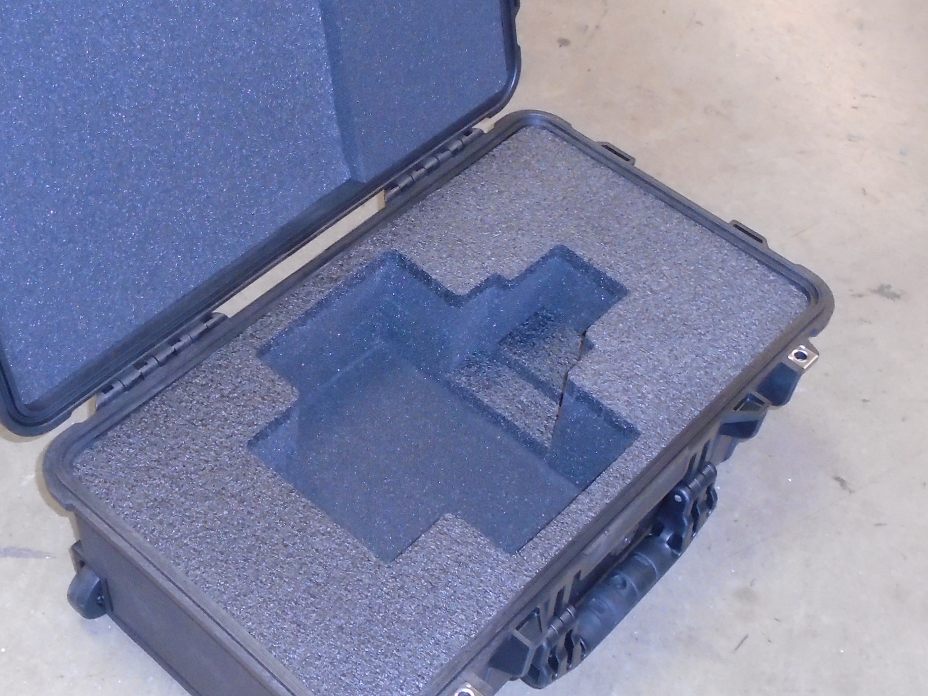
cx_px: 392
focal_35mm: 57
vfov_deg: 25.6
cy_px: 269
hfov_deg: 33.7
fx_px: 1528
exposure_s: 1/40
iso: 400
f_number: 3.5
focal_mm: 5.5
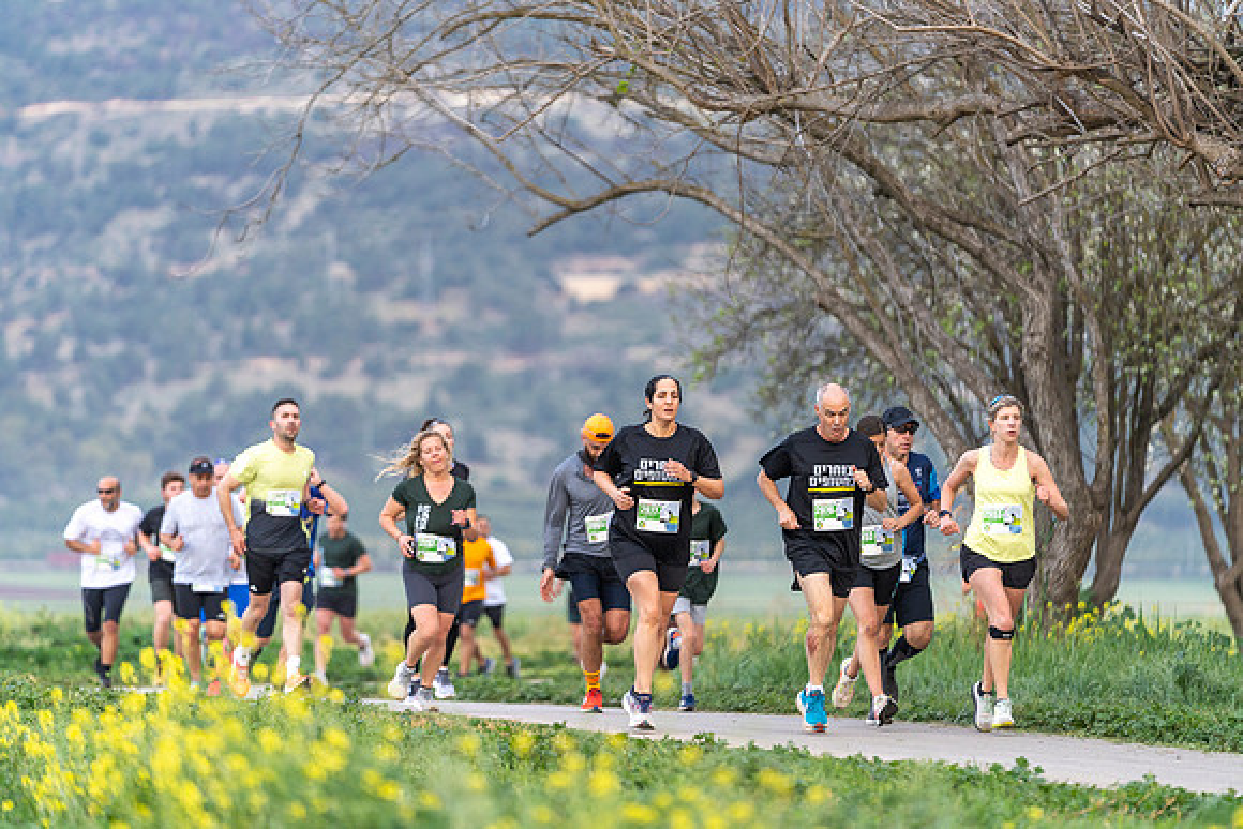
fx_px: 6838
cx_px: 622
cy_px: 414
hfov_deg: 10.4
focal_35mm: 198
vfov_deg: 6.9
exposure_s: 1/800
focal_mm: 198
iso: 800
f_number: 2.8
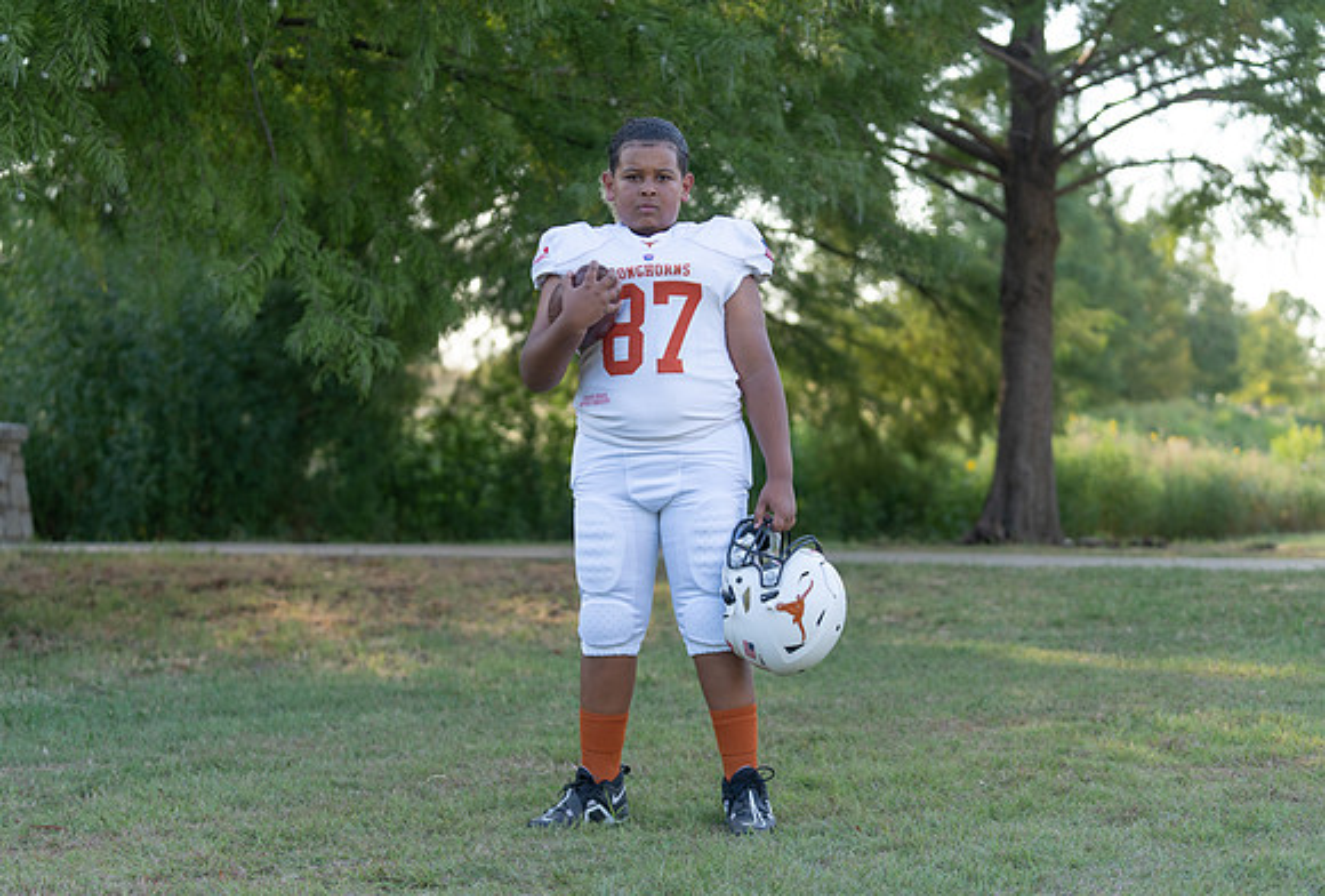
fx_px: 2691
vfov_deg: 18.9
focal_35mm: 73
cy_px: 448
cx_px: 671
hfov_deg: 27.7
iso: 160
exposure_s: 1/400
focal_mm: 70
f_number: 2.8
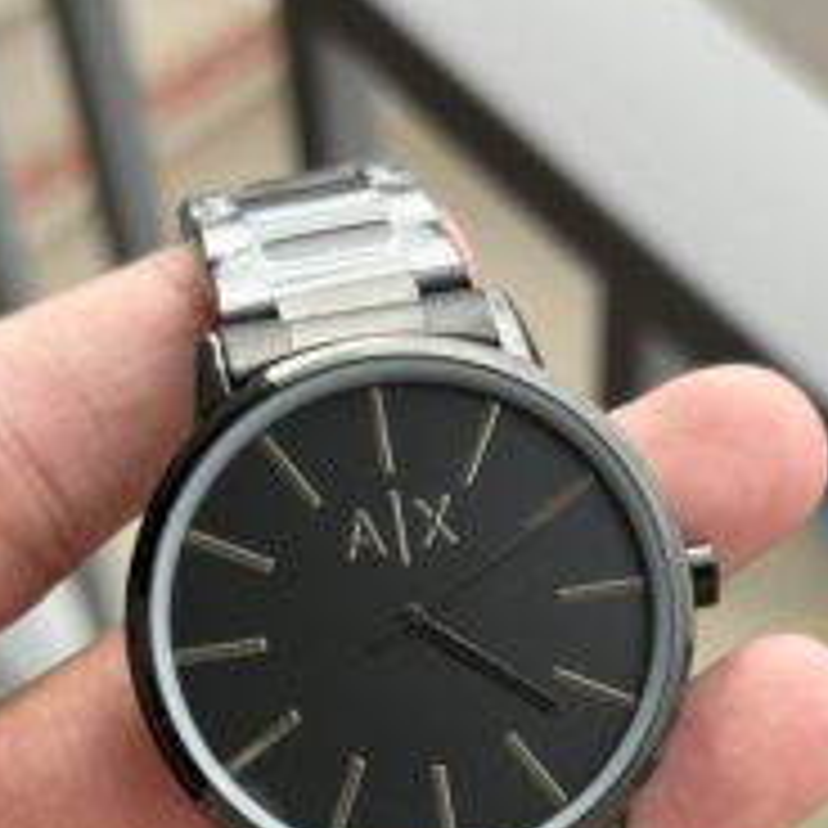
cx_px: 436
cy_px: 783
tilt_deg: -63.4
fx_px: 2490
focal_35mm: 92
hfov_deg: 18.9
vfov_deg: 18.5
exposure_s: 1/601
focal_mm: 6.76
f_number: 1.78
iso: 64
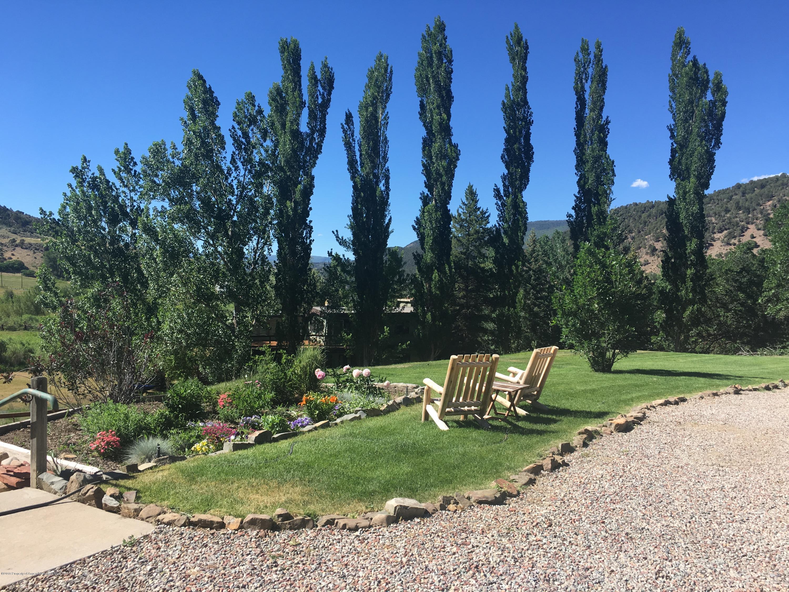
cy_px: 296
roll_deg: -2.8
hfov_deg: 61.7
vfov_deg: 48.2
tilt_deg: -0.5
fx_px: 661
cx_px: 394
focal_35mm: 29
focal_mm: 4.15
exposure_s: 1/938
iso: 25
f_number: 2.2
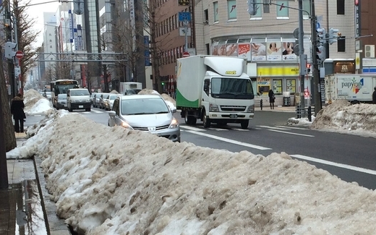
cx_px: 299
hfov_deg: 28.4
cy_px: 166
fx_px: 728
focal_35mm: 71
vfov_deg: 18.3
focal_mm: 4.15
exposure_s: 1/311
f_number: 2.2
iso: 32
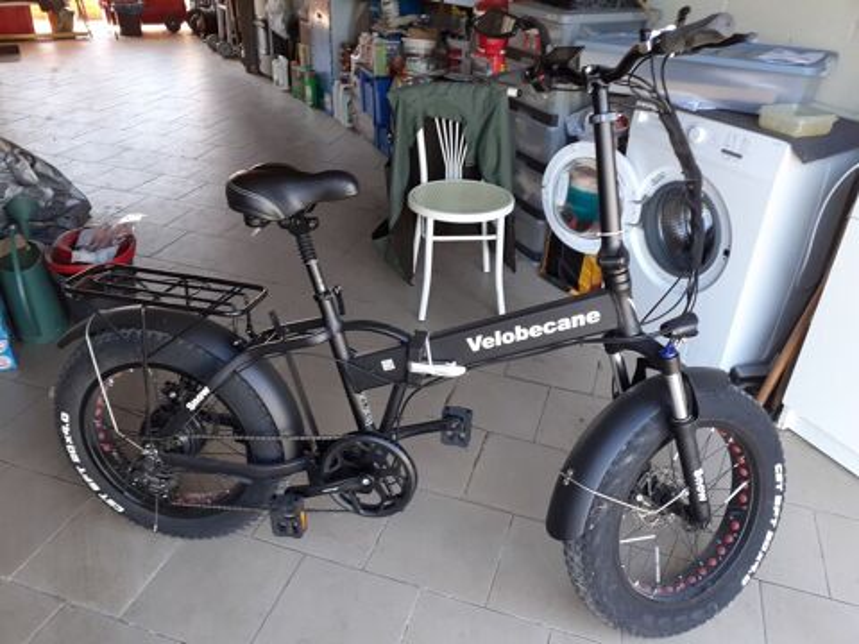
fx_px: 670
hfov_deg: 65.3
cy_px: 322
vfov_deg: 51.4
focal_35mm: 27
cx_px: 430
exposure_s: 1/50
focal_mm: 3.6
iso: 50
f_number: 1.9
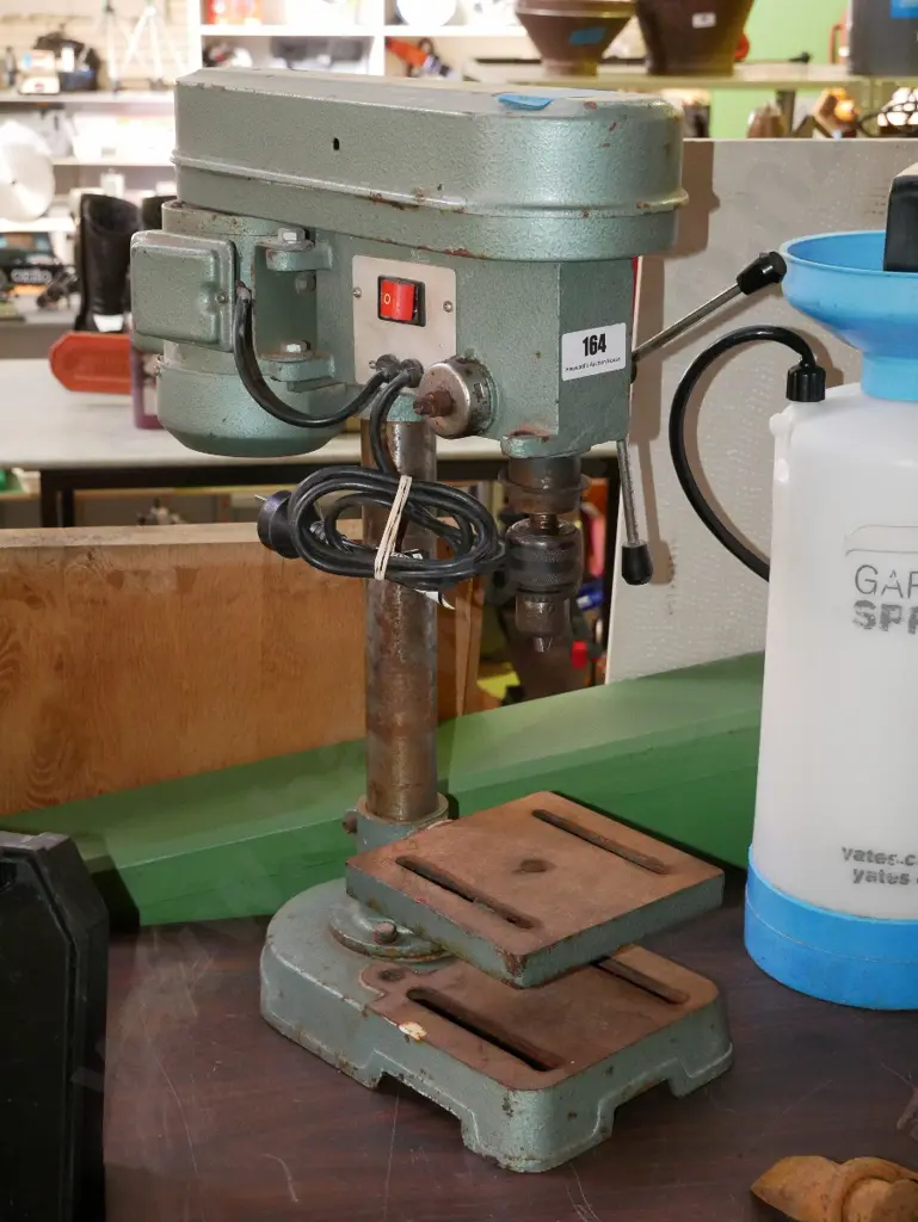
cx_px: 459
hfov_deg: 26.1
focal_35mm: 56
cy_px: 611
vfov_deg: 34.3
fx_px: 1978
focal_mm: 28
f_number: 5.6
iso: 3200
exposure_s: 1/100
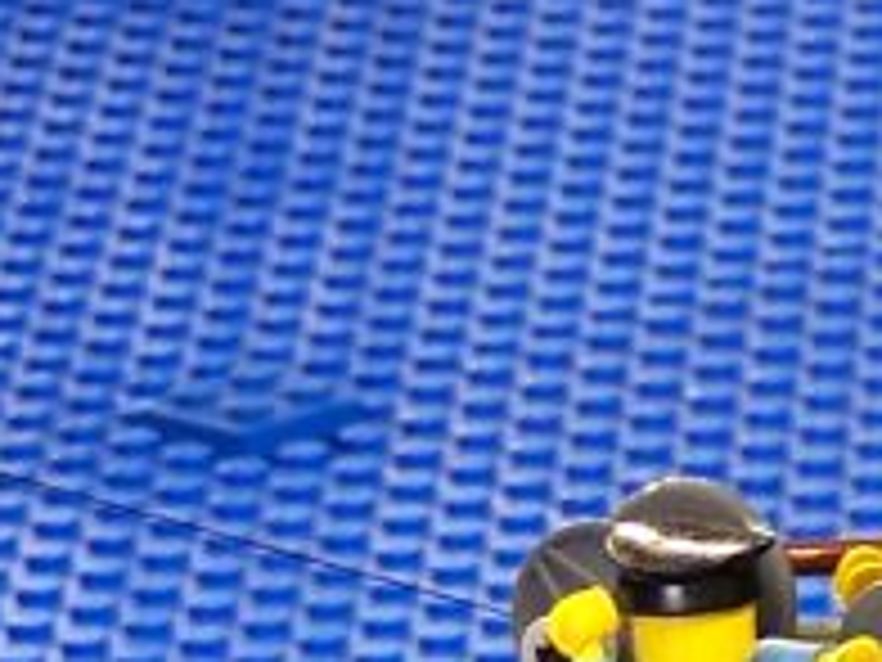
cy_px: 311
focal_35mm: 669
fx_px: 17046
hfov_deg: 2.9
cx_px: 1966
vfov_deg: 2.2
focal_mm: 21.2
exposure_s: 1/6
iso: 80
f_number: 3.2
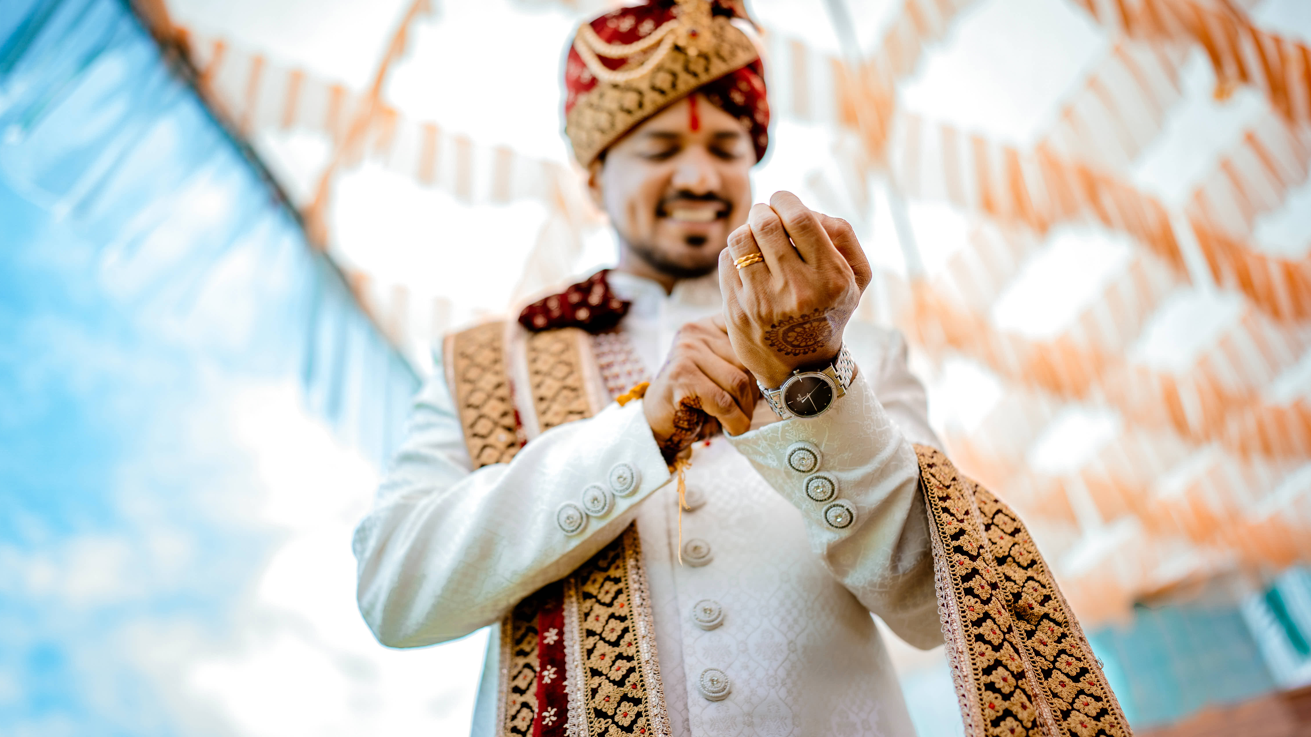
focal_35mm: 37
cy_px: 340
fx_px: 1286
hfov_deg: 54.0
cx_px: 656
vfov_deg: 32.0
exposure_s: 1/2000
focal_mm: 35
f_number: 1.4
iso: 160
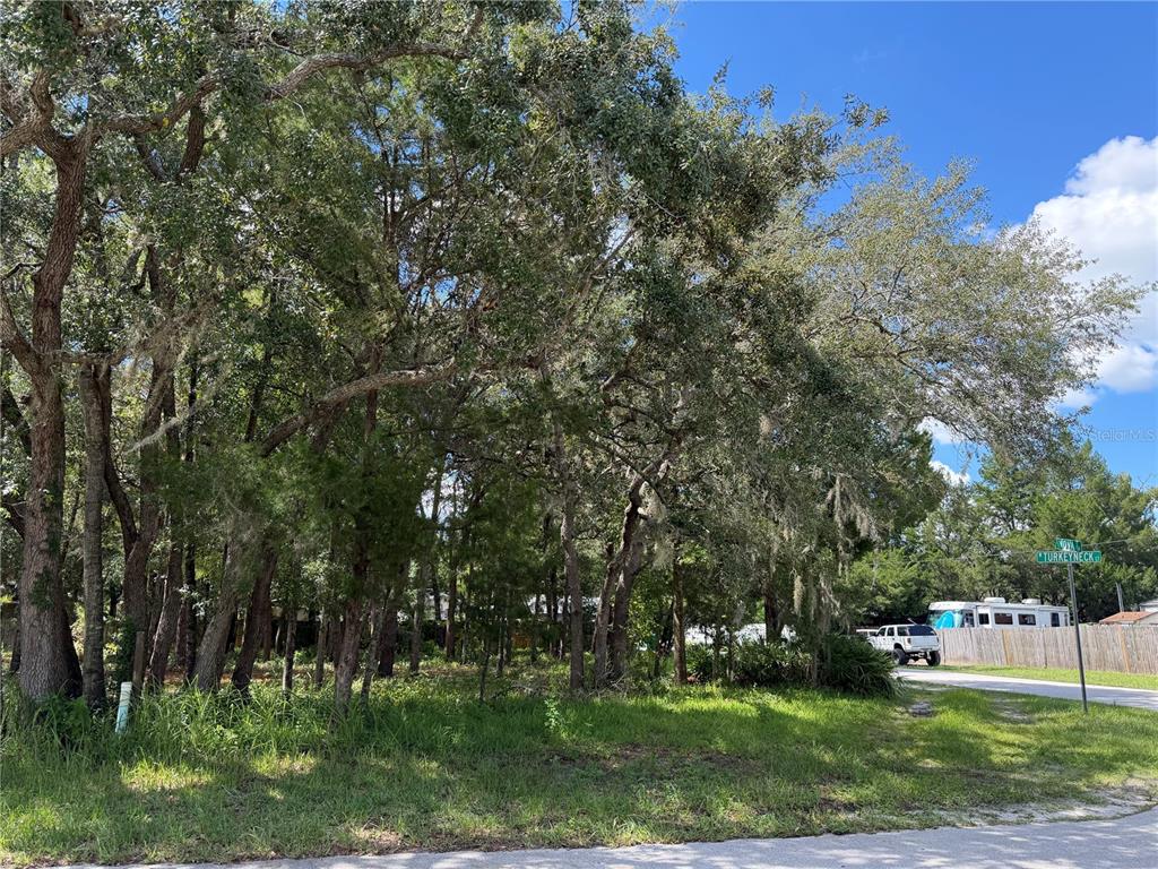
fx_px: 803
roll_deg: -1.1
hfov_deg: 71.6
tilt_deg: +12.7
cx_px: 579
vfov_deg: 56.8
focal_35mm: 24
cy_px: 434
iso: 100
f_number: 1.78
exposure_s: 1/1005
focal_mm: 6.76
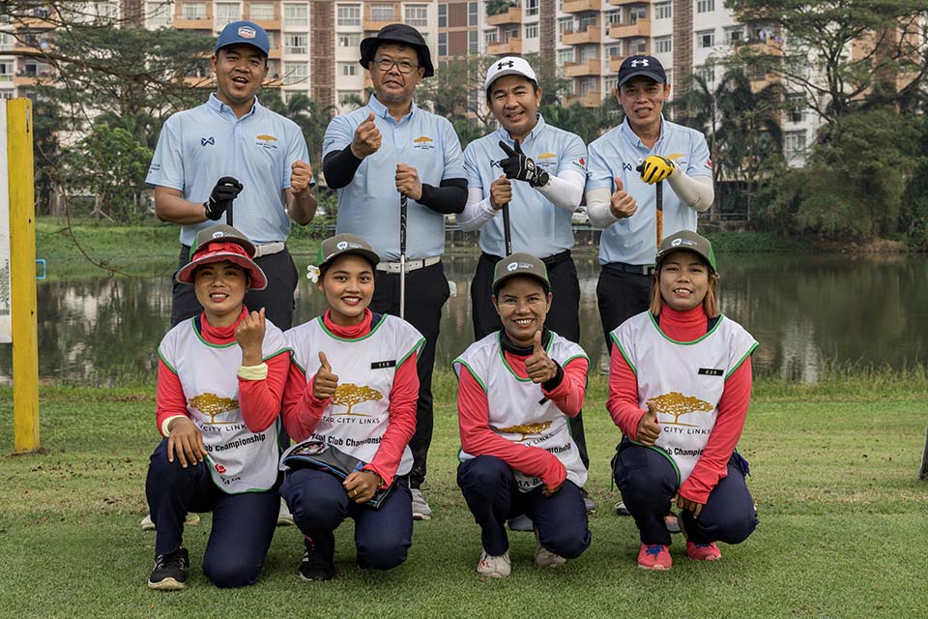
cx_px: 464
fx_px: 1186
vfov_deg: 29.2
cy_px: 310
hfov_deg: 42.7
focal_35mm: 46
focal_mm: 46
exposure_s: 1/400
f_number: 7.1
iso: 720
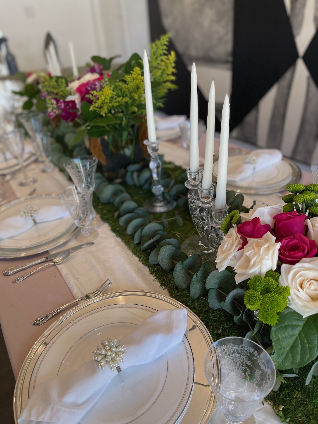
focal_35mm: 26
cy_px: 212
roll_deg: +5.7
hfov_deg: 53.1
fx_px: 318
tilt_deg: -32.4
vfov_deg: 67.3
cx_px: 159
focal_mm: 5.1
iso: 80
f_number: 1.6
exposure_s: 1/120
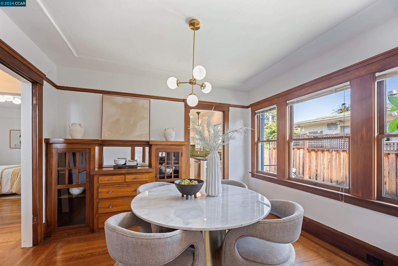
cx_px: 199
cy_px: 133
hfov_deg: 104.3
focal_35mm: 14
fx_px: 155
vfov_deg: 81.2
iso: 125
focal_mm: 14
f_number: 8
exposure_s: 1/5
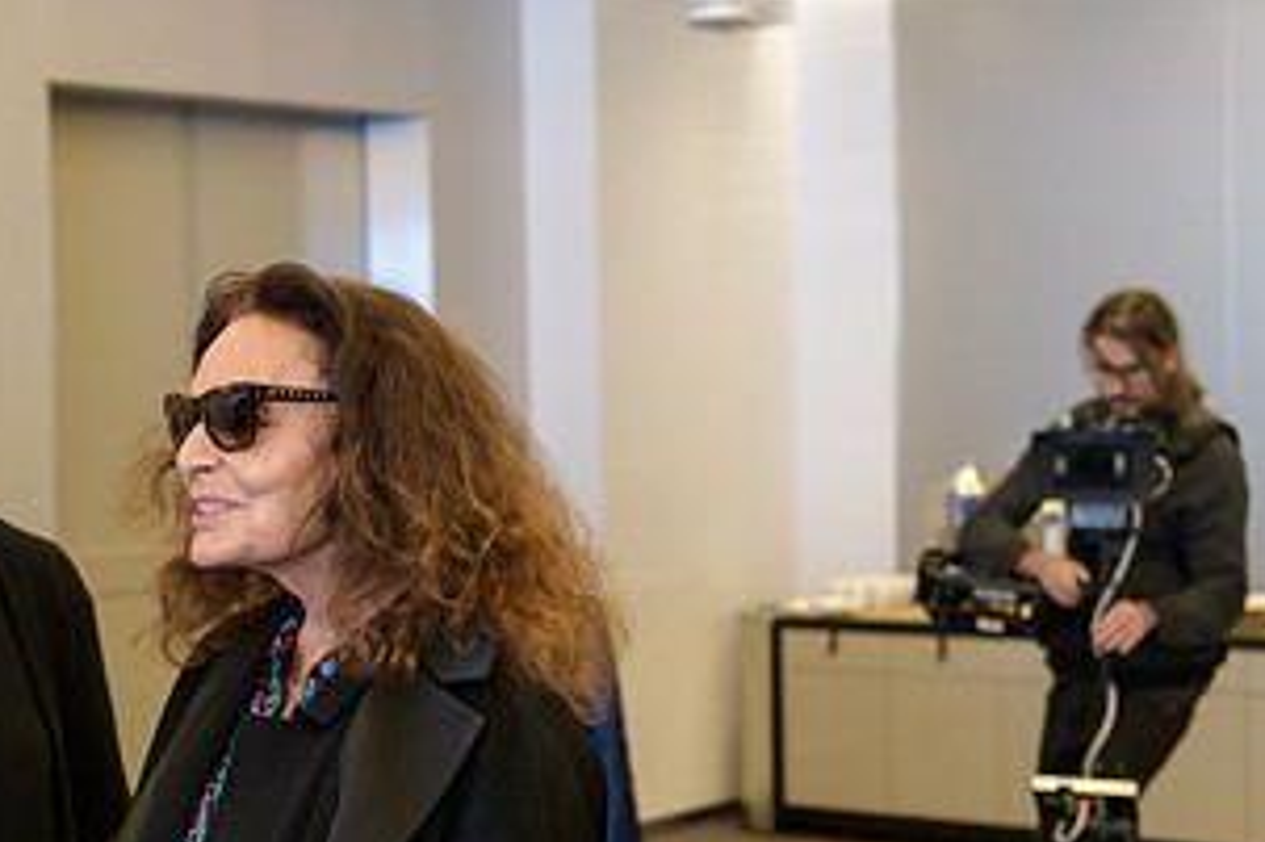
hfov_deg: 27.2
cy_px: 534
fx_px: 2564
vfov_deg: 18.6
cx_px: 247
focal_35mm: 73
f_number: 3.2
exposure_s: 1/125
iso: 1600
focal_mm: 38
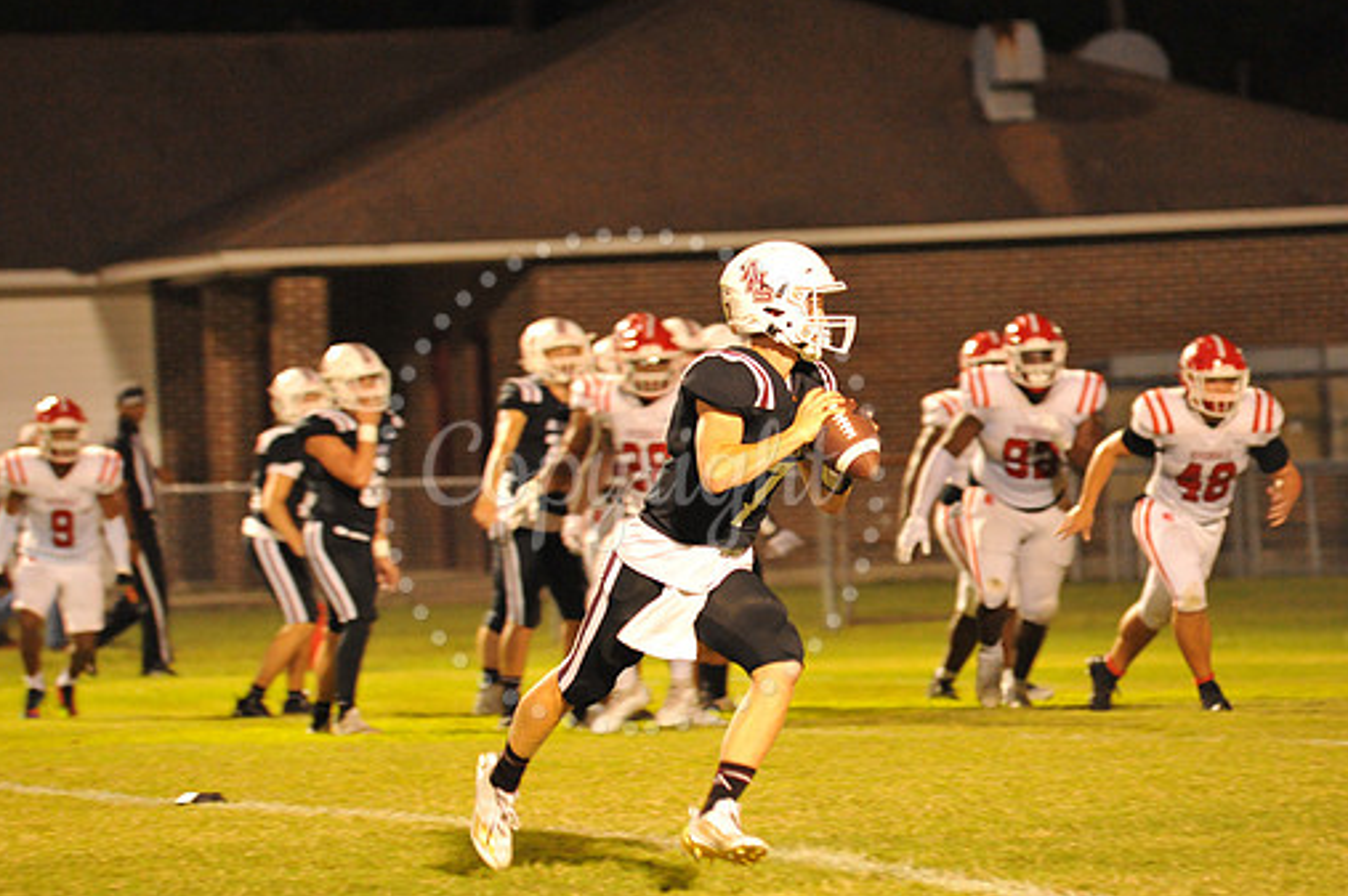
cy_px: 479
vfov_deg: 6.0
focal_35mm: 229
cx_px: 630
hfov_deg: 9.0
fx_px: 8566
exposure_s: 1/160
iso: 5000
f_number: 5
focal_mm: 200
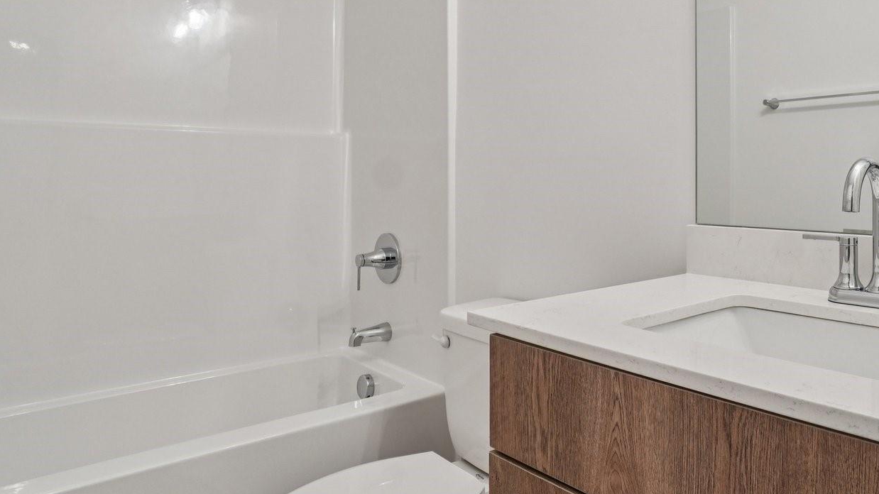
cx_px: 600
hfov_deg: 69.4
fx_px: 606
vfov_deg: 44.1
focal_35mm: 26
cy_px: 196
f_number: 8
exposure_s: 1/15
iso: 400
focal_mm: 10
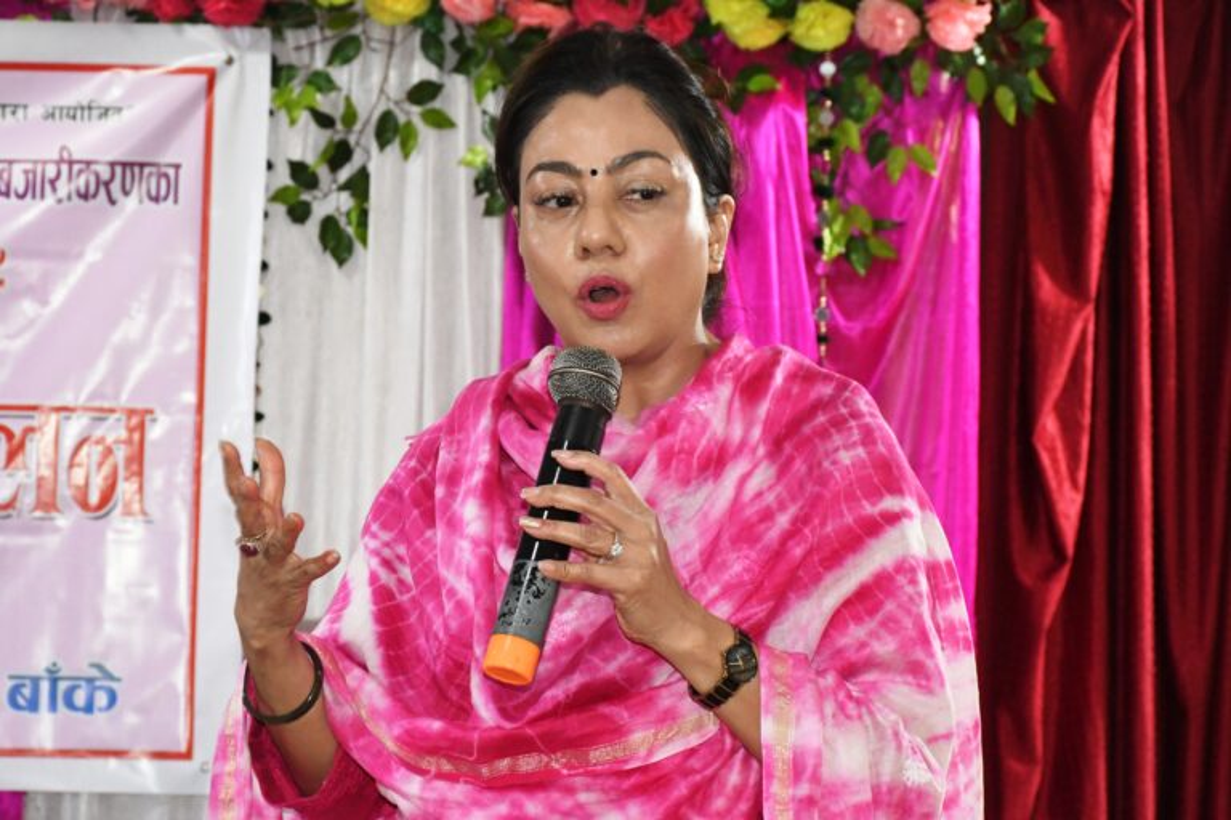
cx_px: 616
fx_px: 3180
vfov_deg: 14.7
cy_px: 410
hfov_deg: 21.9
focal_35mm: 93
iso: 6400
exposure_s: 1/160
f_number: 5
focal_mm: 62
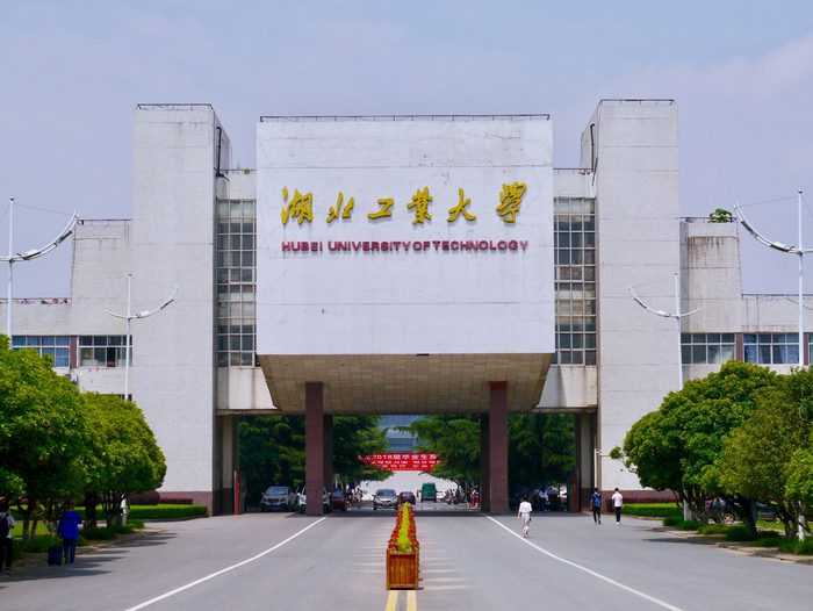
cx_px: 406
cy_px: 306
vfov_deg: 16.4
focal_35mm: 90
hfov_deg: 21.8
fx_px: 2115
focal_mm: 45
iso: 160
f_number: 8
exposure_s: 1/640
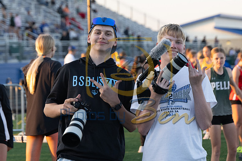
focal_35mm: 157
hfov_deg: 13.0
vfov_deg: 8.7
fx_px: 1058
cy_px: 41
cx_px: 113
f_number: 3.2
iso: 1000
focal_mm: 70
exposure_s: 1/1000
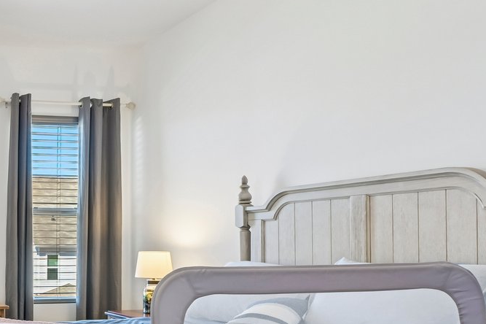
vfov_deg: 30.6
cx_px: -60
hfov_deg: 37.3
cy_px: 247
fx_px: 580
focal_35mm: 43
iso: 400
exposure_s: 1/20
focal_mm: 14
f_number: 8
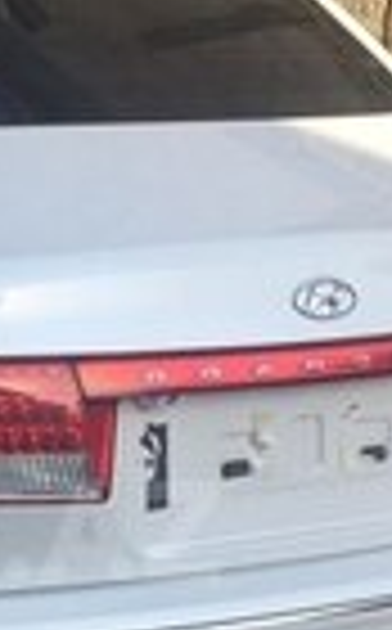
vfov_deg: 18.9
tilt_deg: -16.9
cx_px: -126
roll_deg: -1.5
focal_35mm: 109
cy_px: 531
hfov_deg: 11.6
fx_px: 1871
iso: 32
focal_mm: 4.15
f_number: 2.2
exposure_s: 1/892
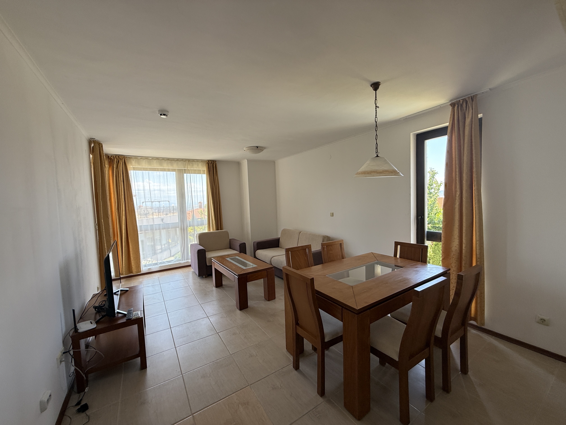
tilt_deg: -3.5
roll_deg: +2.0
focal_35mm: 14
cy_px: 212
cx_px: 283
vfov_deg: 85.7
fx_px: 229
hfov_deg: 102.1
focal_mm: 2.22
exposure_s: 1/99
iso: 64
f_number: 2.2
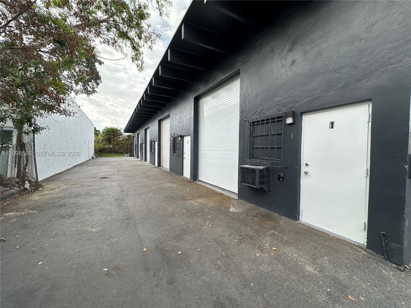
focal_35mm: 14
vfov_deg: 85.7
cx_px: 206
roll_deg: -1.1
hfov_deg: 102.1
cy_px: 154
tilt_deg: -0.7
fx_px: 166
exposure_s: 1/460
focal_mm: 2.22
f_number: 2.2
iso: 40
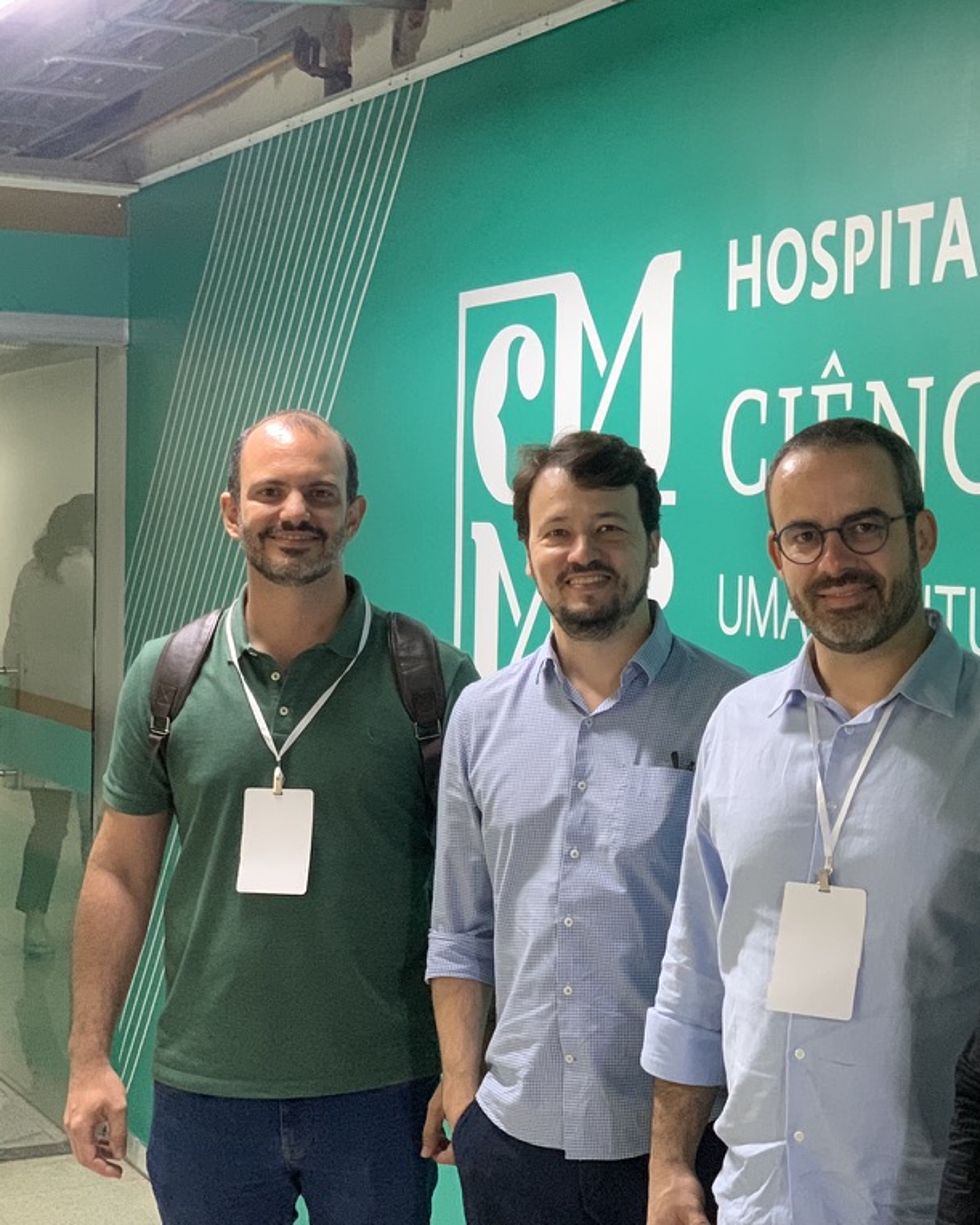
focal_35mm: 68
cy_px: 611
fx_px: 2466
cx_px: 784
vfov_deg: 27.9
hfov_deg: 22.2
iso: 400
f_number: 2.4
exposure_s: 1/40
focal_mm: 6
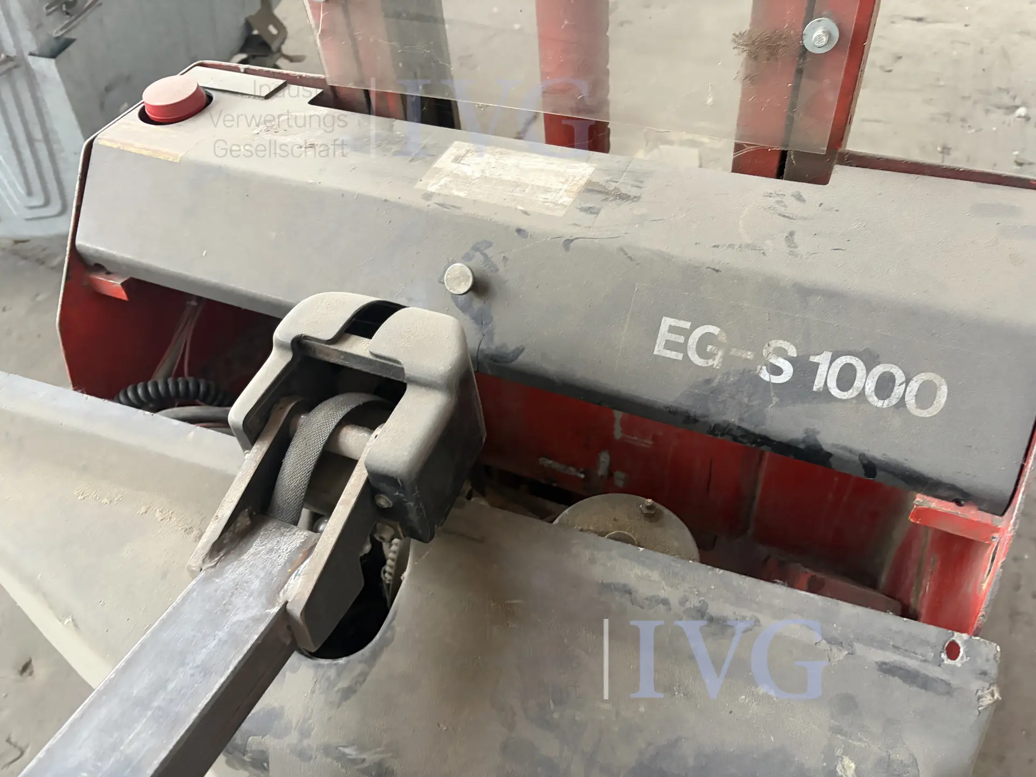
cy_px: 388
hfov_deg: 67.3
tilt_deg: -50.3
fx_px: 778
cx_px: 518
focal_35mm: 26
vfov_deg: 53.1
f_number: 1.6
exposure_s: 1/57
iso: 500
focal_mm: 5.96
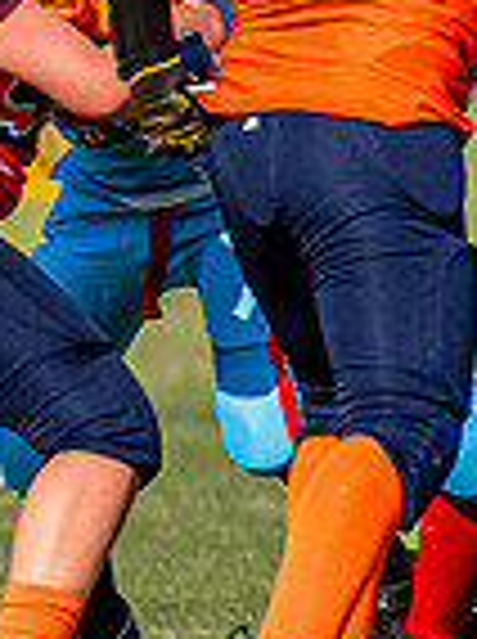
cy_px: 148
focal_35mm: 1450
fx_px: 26721
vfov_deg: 1.4
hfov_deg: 1.0
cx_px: 1314
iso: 160
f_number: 2.8
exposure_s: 1/5000
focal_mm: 200
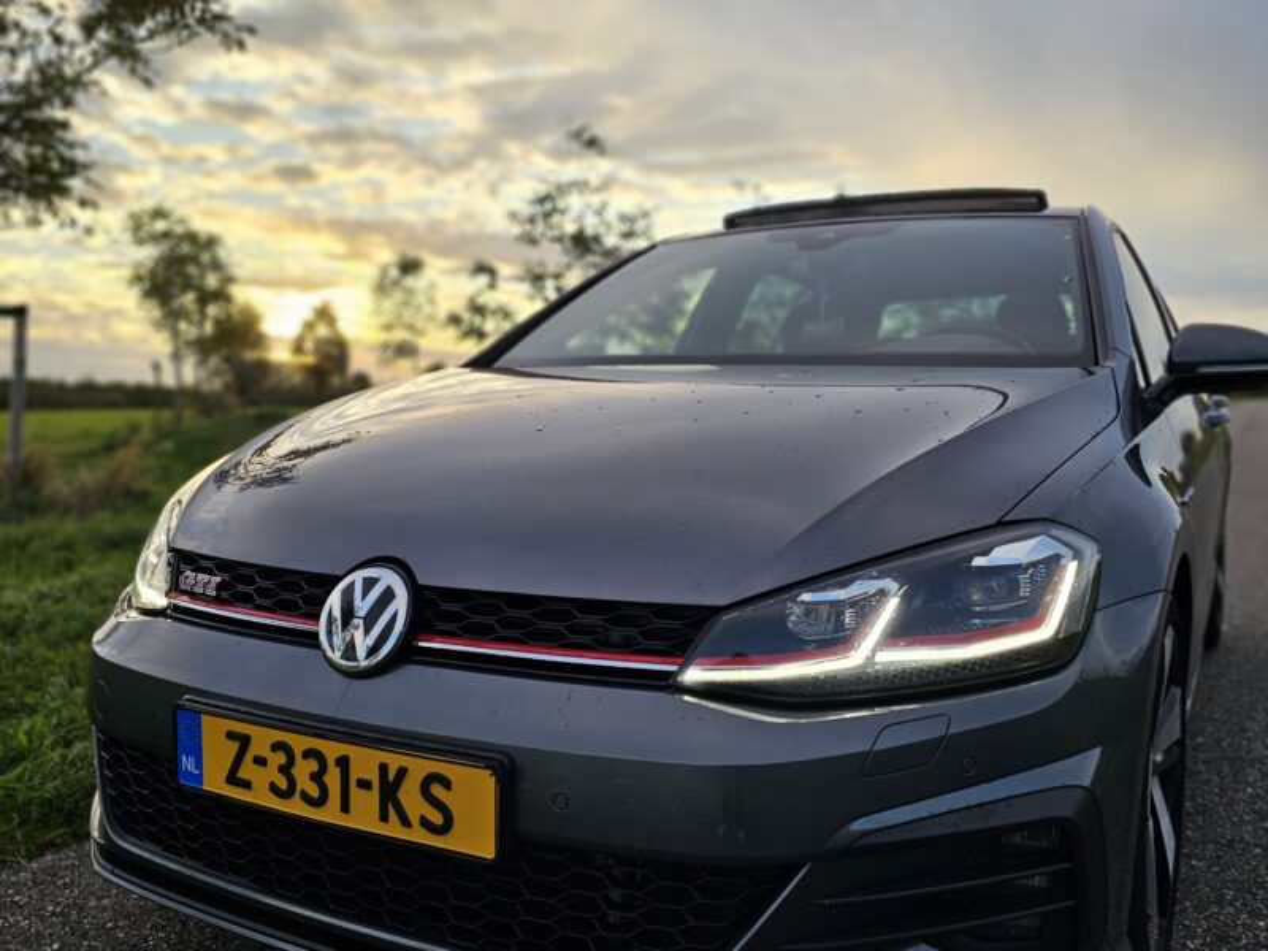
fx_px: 843
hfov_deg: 73.9
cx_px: 634
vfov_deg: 58.9
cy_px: 476
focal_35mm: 23
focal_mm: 6.3
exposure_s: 1/135
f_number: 1.7
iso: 10
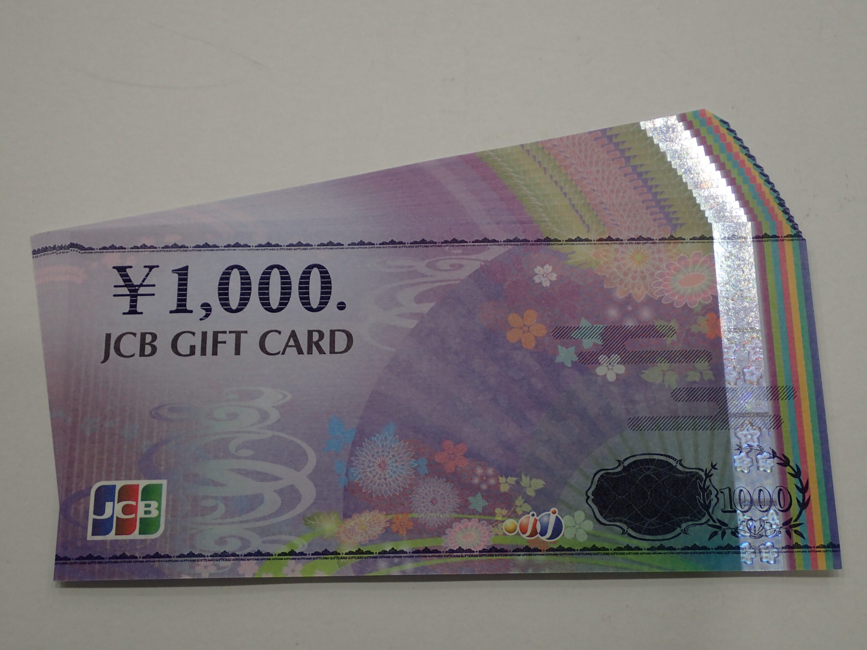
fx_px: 1227
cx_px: 434
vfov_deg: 29.7
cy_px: 325
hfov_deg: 38.9
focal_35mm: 49
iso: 160
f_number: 3.2
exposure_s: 1/100
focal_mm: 8.99
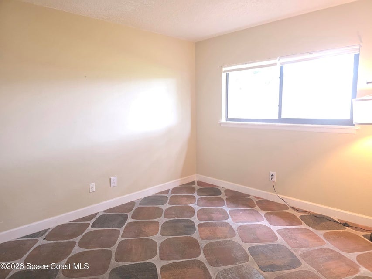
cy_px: 140
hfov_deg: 73.9
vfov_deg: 58.9
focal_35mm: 23
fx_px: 247
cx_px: 186
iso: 1000
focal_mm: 6.3
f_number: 1.7
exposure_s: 1/120
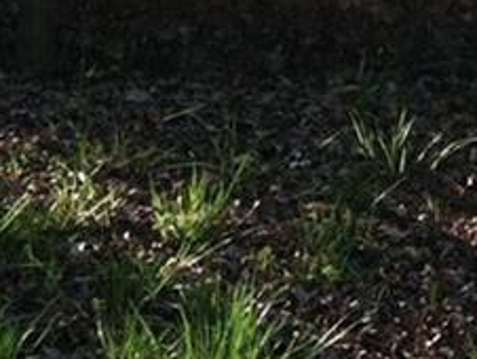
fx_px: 2180
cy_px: -112
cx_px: 836
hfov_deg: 11.6
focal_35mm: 158
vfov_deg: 9.2
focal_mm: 3.85
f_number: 2.8
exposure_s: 1/197
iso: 80
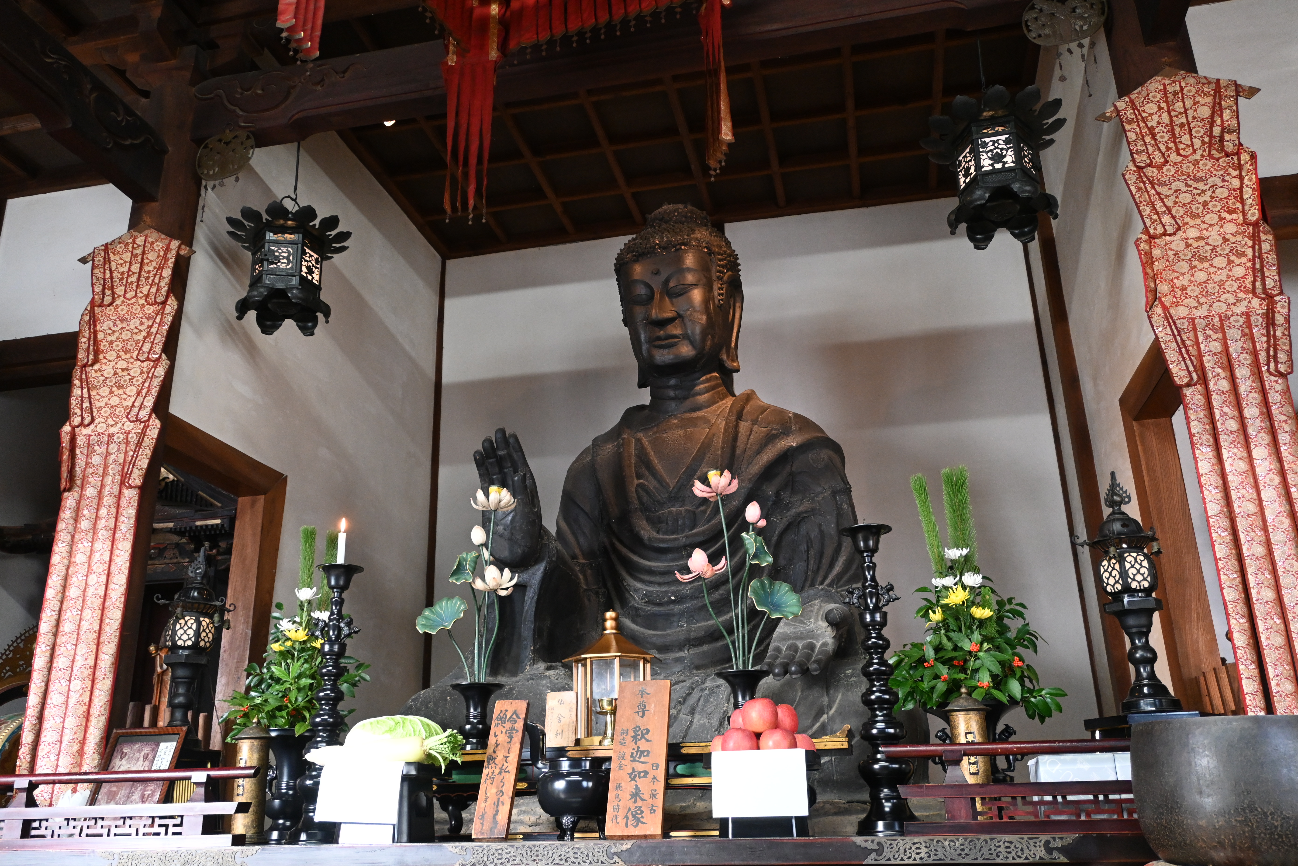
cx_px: 649
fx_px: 1082
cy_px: 433
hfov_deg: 61.9
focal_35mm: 30
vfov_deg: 43.6
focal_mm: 20
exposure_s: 1/60
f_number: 3.8
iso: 1600
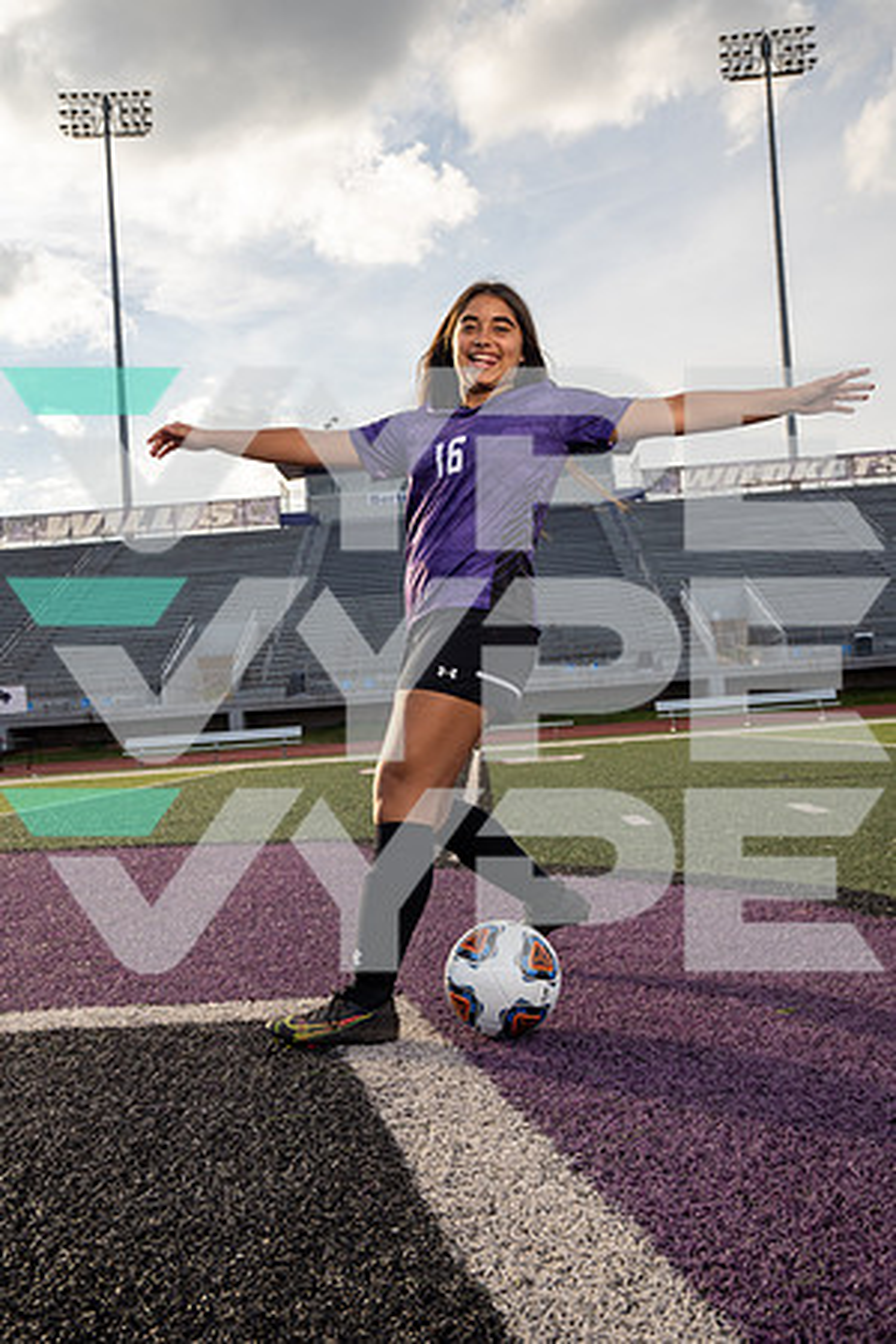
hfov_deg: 38.9
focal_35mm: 34
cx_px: 448
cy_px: 672
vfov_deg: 55.8
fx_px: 1269
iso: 250
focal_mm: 34
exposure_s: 1/500
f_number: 6.3
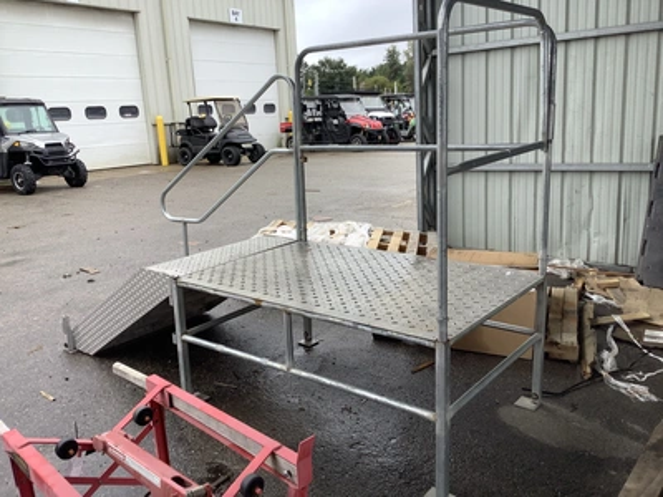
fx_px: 594
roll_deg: +2.1
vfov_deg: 45.4
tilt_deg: -10.5
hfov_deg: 58.4
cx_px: 332
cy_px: 248
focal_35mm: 31
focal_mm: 3.3
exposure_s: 1/409
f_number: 2.4
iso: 25
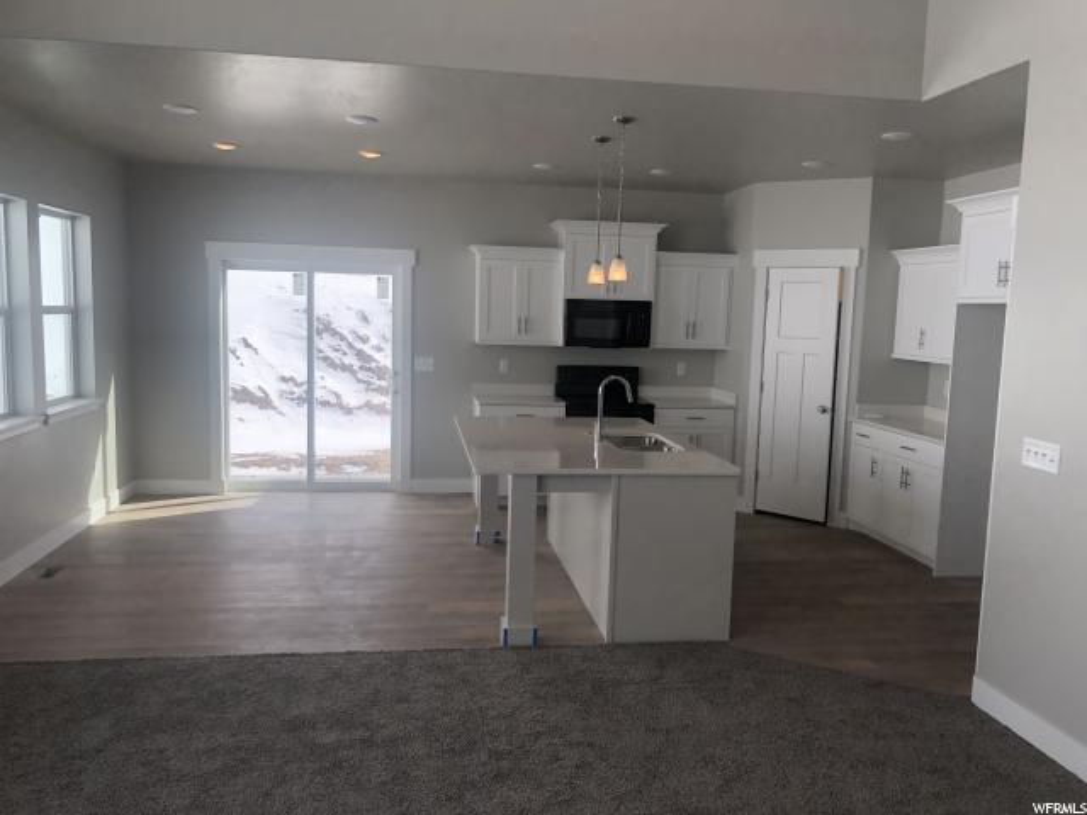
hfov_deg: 63.4
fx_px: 879
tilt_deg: -7.1
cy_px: 408
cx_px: 544
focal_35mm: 28
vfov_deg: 49.7
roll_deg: -1.8
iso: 20
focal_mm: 4
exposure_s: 1/505
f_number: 1.8
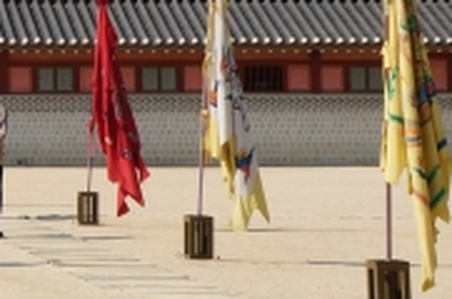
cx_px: -322
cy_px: -52
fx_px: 1977
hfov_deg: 12.1
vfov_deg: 8.6
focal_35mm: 158
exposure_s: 1/250
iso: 200
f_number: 13
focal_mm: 19
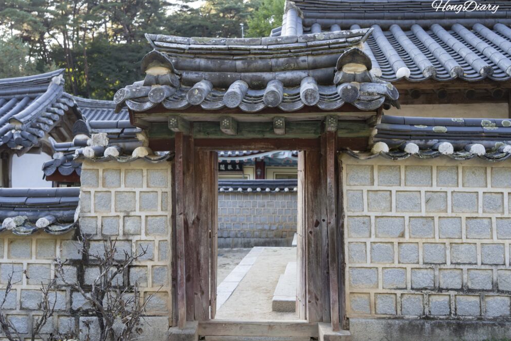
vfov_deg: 33.4
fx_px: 568
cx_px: 251
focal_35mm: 40
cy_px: 167
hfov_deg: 48.5
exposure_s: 1/160
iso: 500
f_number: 5
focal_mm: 39
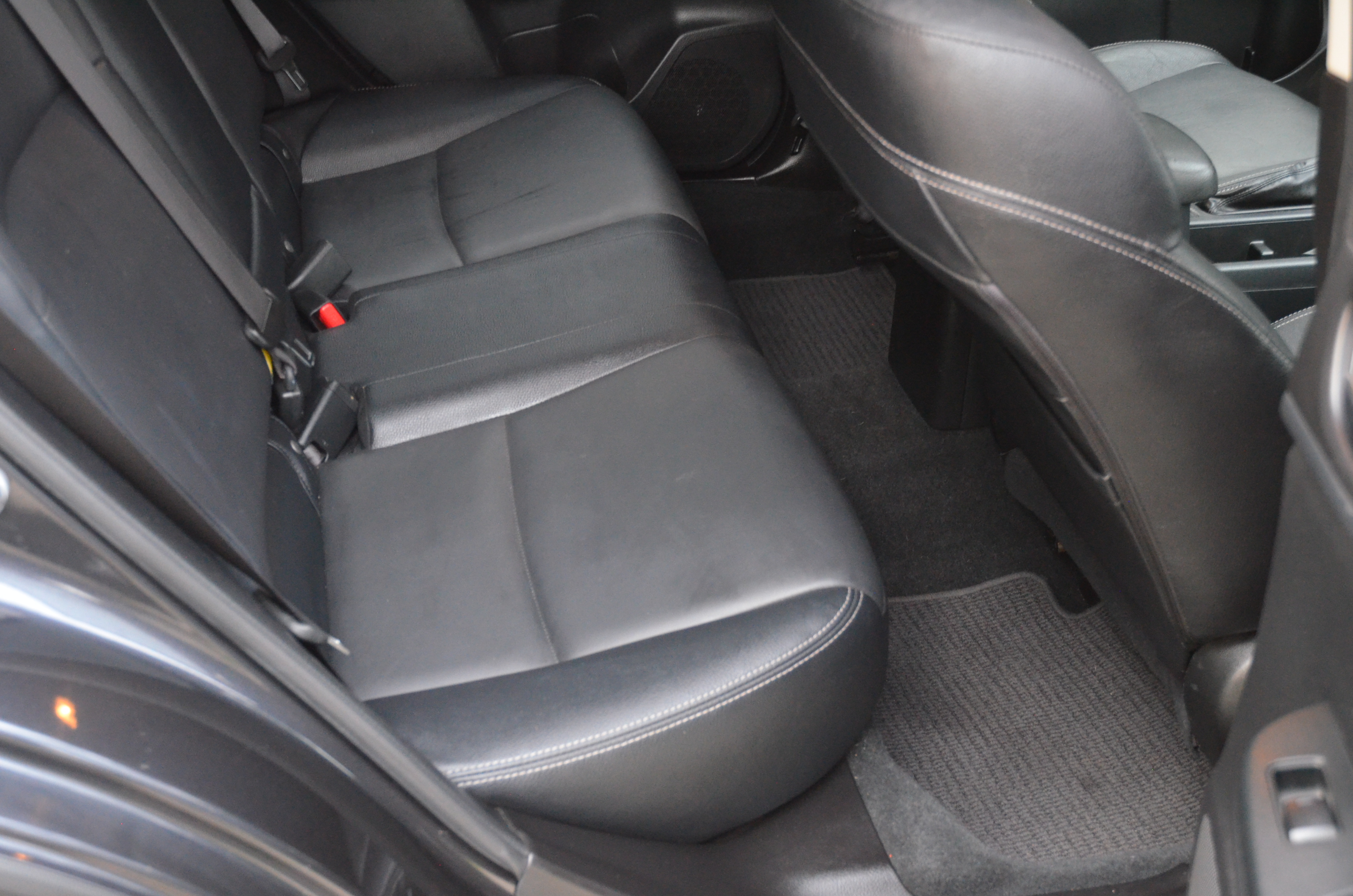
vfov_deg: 28.8
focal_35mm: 46
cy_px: 448
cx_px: 676
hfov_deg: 42.4
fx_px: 1744
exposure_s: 1/25
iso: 3200
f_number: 4
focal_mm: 31
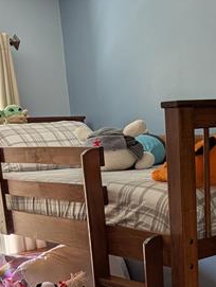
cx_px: 173
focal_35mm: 68
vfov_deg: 26.7
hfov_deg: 21.4
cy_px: 299
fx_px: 564
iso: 87
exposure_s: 1/120
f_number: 1.85
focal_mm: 6.81
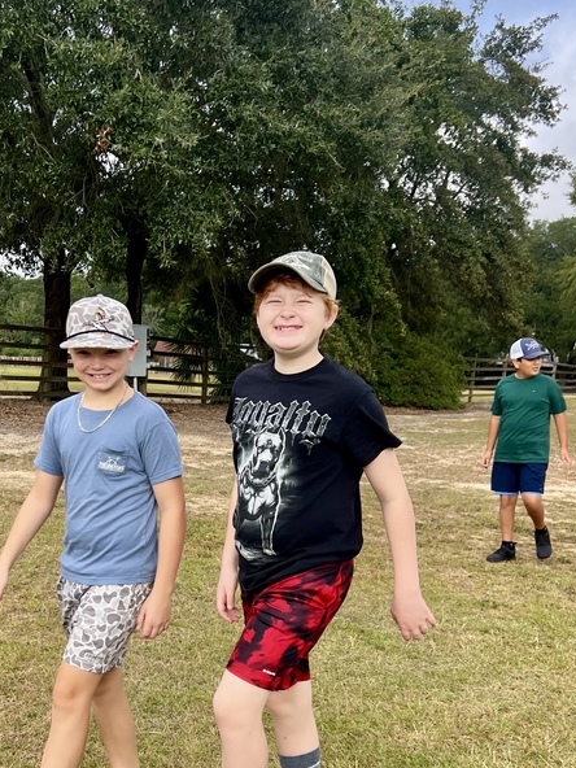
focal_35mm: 45
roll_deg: -0.8
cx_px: 197
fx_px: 998
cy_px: 498
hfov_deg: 32.0
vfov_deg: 41.6
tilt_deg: -8.1
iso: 50
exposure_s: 1/1100
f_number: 1.5
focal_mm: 5.7
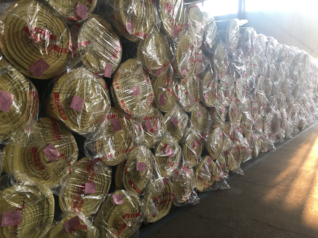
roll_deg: -0.7
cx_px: 159
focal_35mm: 29
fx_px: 266
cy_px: 119
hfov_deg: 61.7
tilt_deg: -7.7
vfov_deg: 48.2
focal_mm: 4.15
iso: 32
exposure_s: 1/33
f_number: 2.2
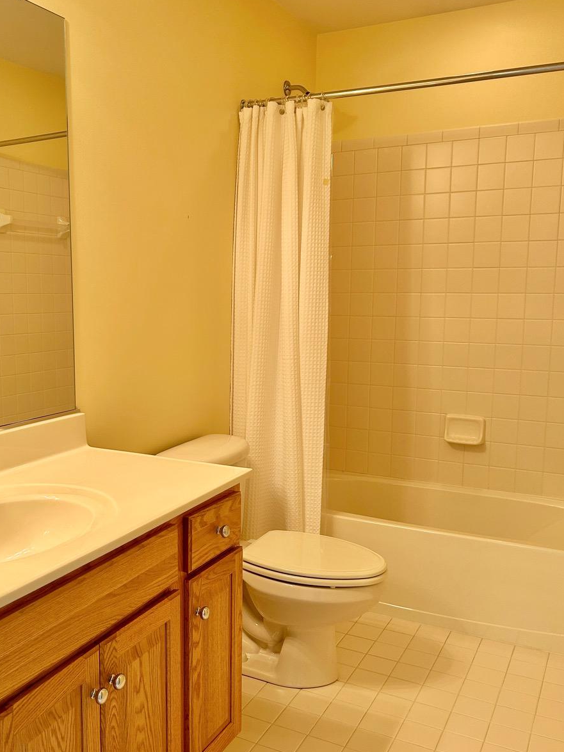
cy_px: 385
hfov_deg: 41.4
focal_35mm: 34
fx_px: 739
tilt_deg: -7.3
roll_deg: +0.0
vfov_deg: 54.0
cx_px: 198
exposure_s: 1/60
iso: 80
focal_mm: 5.7
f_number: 1.5
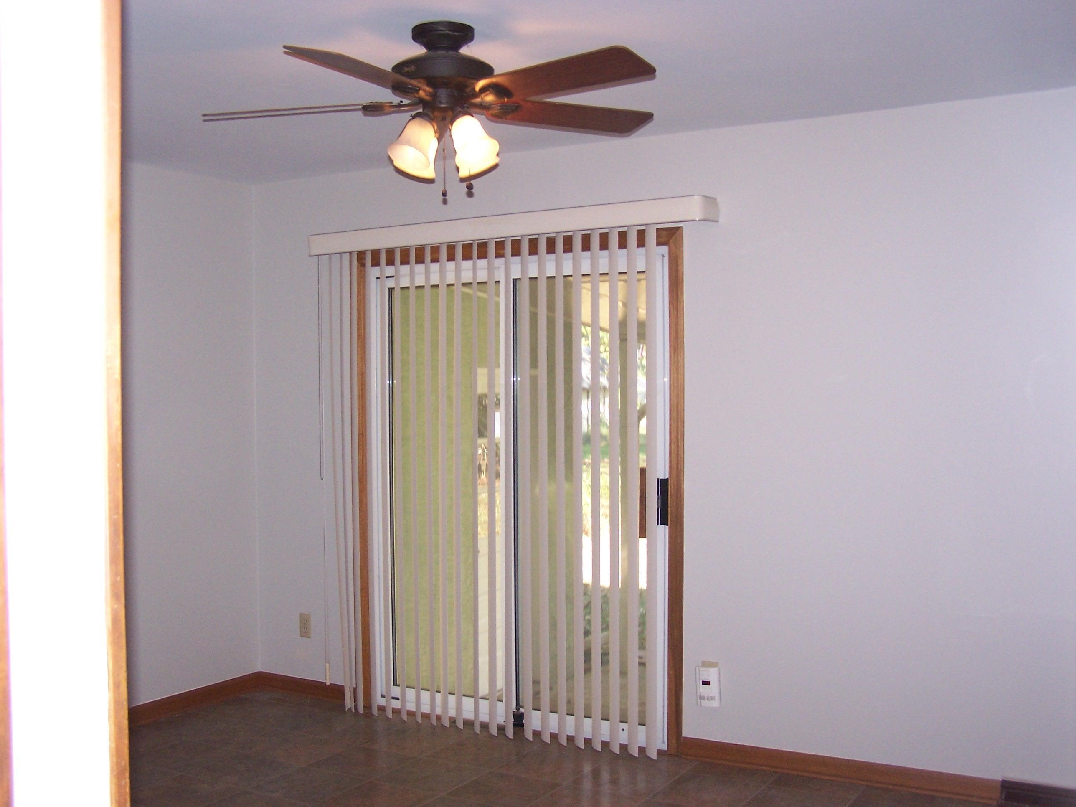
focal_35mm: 38
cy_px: 404
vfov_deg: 37.7
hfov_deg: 49.0
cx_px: 538
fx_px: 1181
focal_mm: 6.3
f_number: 2.8
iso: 140
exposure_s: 1/60
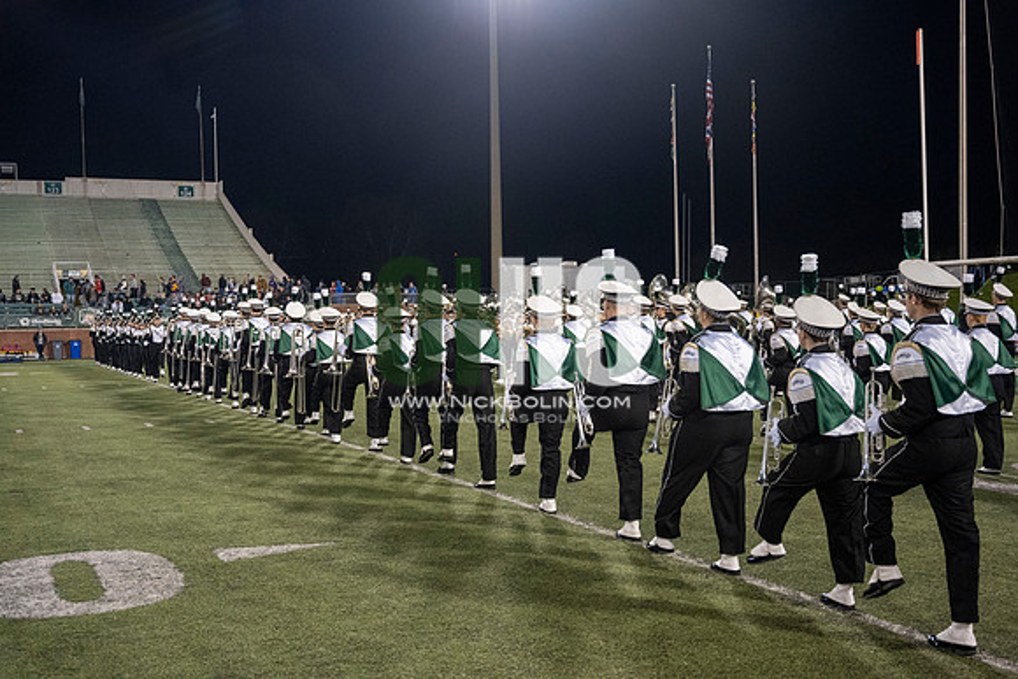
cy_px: 340
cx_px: 509
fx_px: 1103
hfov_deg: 49.5
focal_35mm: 39
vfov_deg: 34.2
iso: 2500
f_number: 4
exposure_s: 1/500
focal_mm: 39
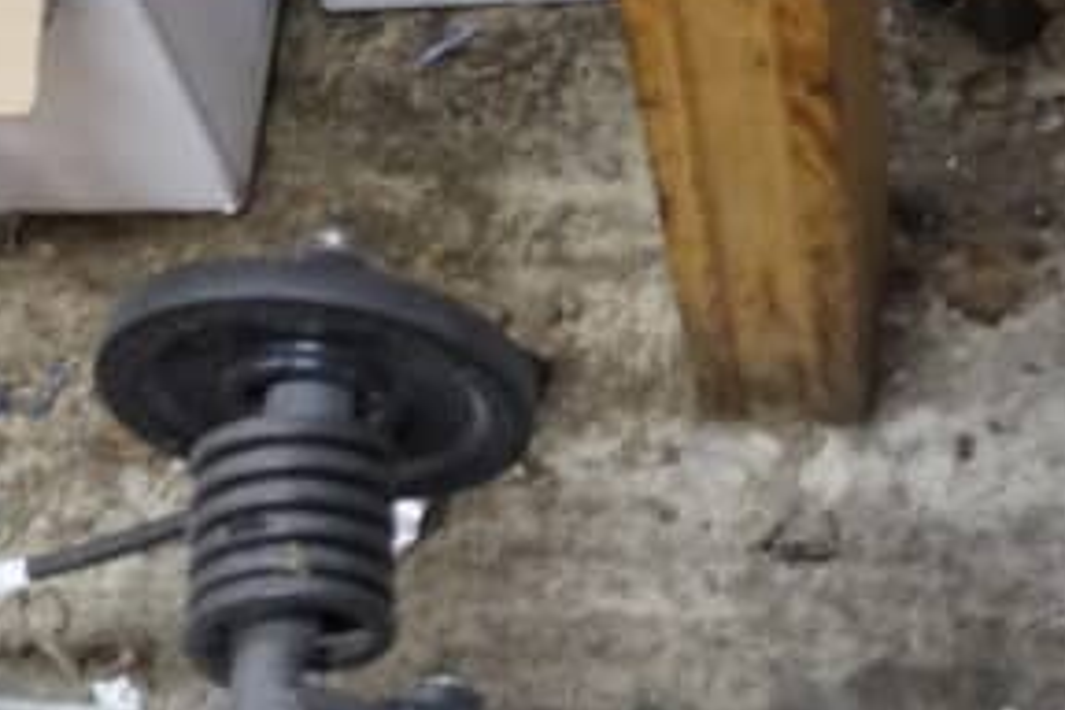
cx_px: -30
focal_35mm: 96
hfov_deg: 20.5
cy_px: 797
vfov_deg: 13.9
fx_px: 2840
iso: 3200
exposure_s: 1/40
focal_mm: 18
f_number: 5
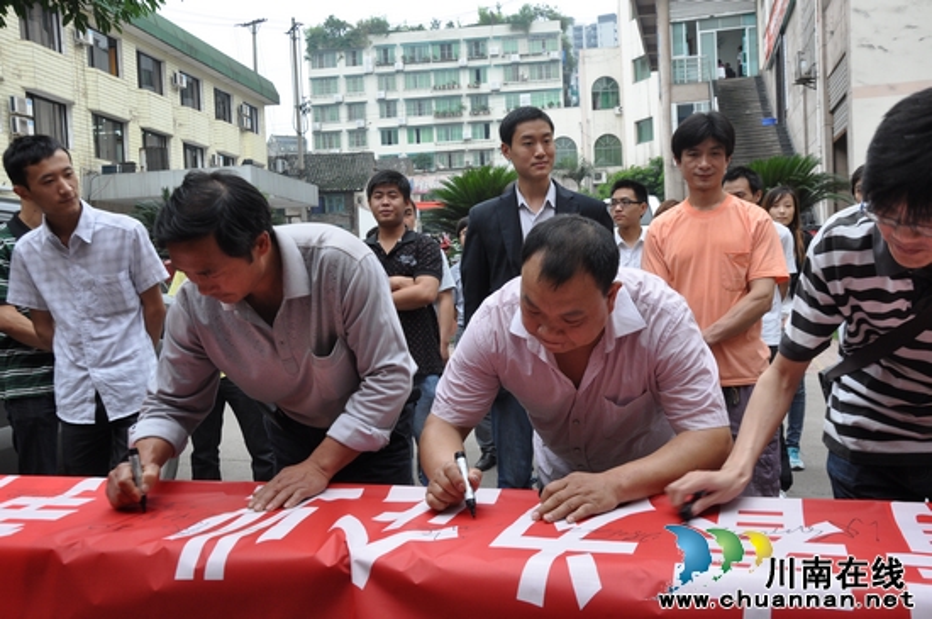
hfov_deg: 53.2
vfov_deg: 36.8
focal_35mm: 36
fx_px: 931
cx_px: 466
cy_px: 310
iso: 640
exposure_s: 1/80
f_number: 9
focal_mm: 24
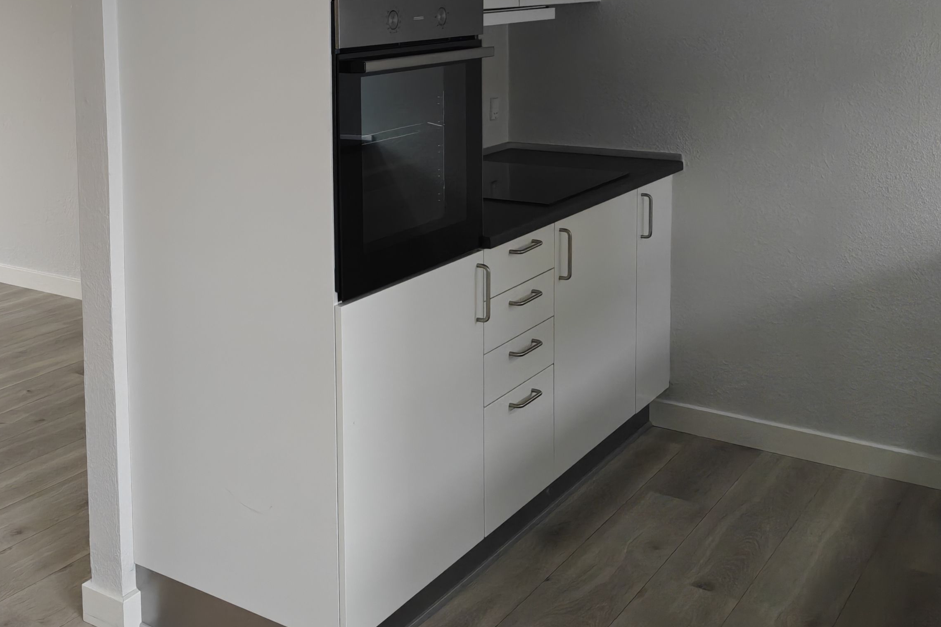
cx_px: 195
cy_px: 113
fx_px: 1124
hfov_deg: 43.4
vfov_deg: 30.3
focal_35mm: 43
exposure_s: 1/200
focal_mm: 6.06
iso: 2500
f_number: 1.6
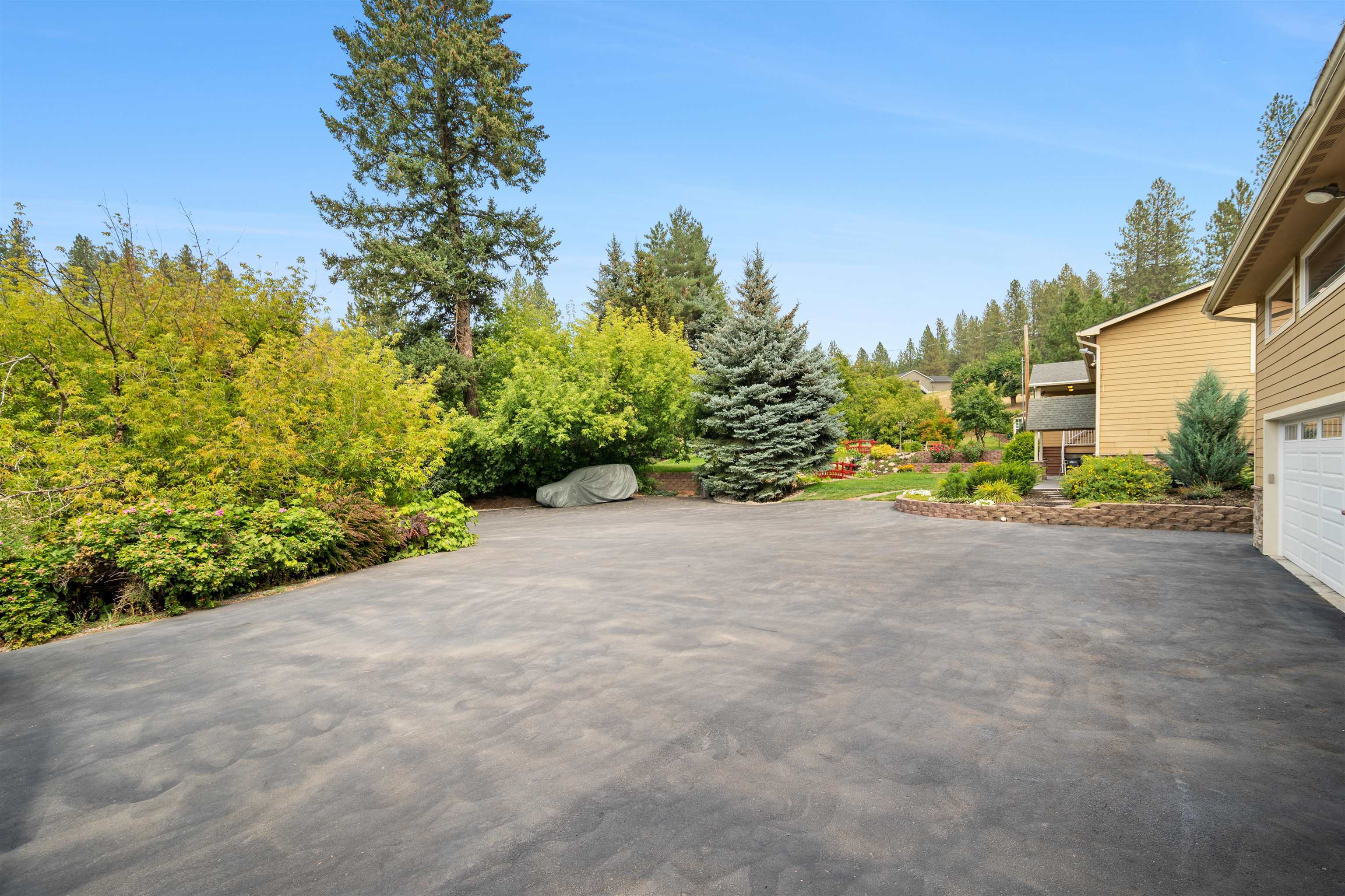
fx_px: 523
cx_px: 672
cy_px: 448
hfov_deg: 104.3
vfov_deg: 81.2
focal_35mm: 14
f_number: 8
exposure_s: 1/15
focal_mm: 14
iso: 100
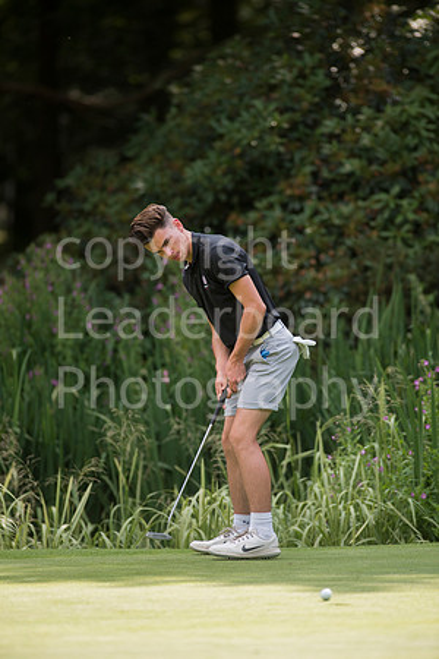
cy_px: 330
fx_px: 5487
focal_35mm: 300
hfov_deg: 4.6
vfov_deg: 6.9
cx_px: 220
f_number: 4
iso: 400
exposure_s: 1/1600
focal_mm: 300
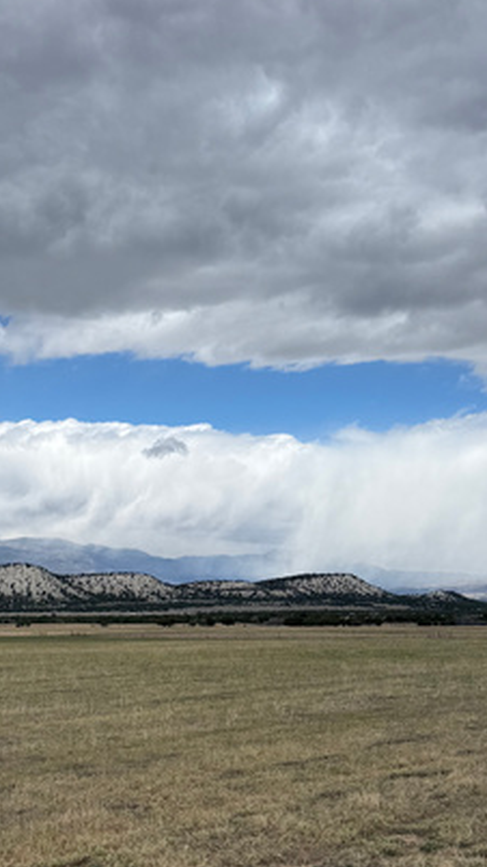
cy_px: 623
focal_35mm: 50
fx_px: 1148
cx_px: 78
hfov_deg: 23.5
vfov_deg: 40.4
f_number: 1.78
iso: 80
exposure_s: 1/7353
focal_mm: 6.76
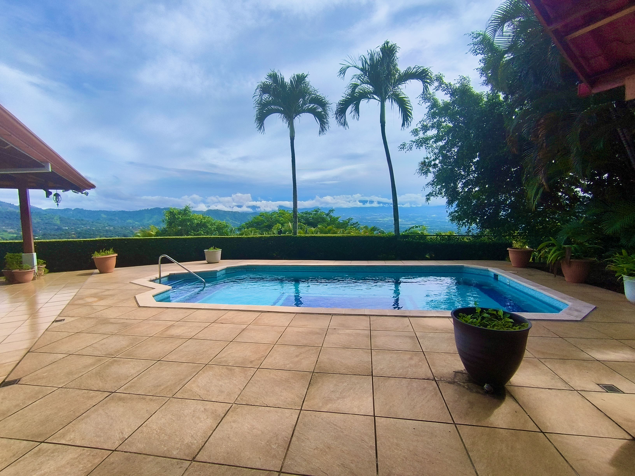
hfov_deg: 94.5
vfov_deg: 78.1
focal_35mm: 16
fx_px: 294
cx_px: 318
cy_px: 238
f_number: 2.2
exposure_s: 1/3944
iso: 50
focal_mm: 1.65
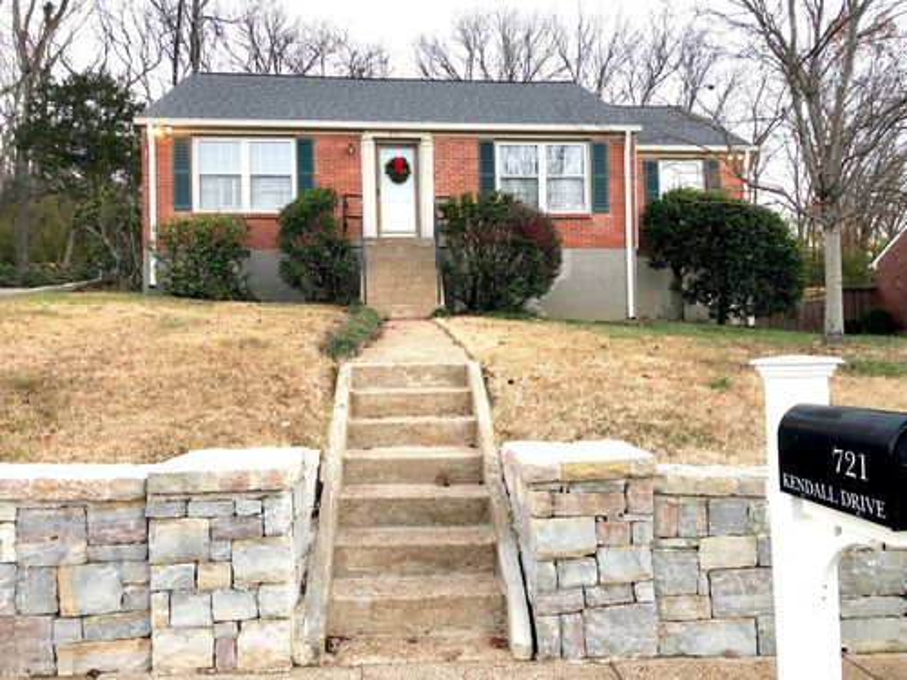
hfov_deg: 63.4
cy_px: 340
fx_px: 734
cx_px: 454
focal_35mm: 28
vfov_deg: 49.7
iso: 25
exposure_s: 1/40
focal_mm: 4
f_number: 1.8
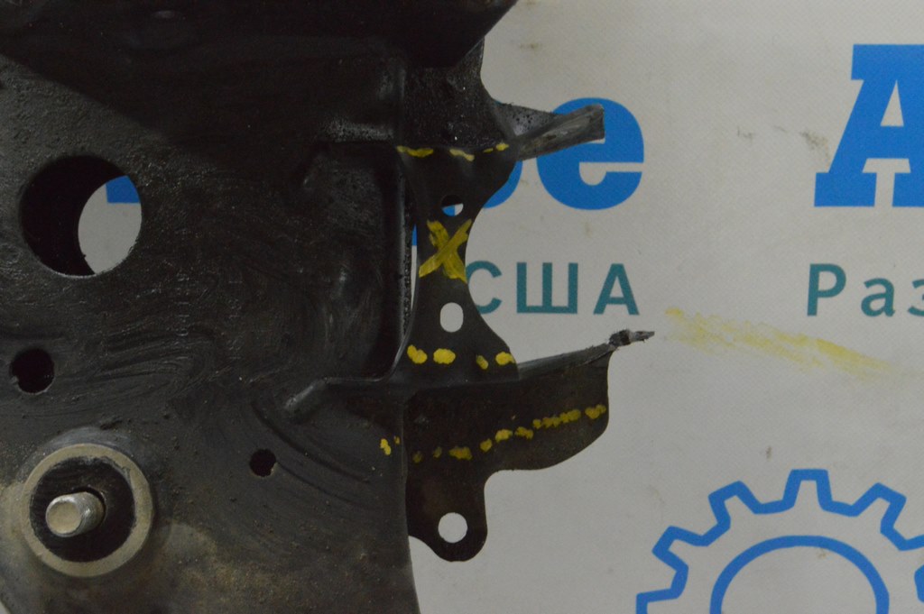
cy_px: 307
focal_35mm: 75
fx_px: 1923
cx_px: 462
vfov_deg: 18.2
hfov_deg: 27.0
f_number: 20
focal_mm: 50
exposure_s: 1/15
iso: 6400
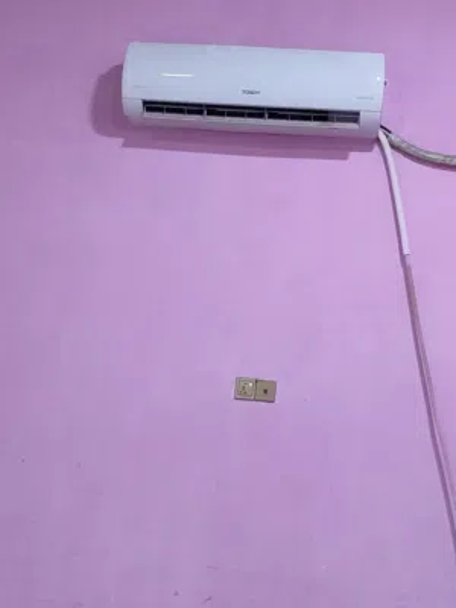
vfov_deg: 69.4
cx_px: 228
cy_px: 304
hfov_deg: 54.9
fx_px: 439
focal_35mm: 25
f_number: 1.9
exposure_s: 1/33
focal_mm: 6.04
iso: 616
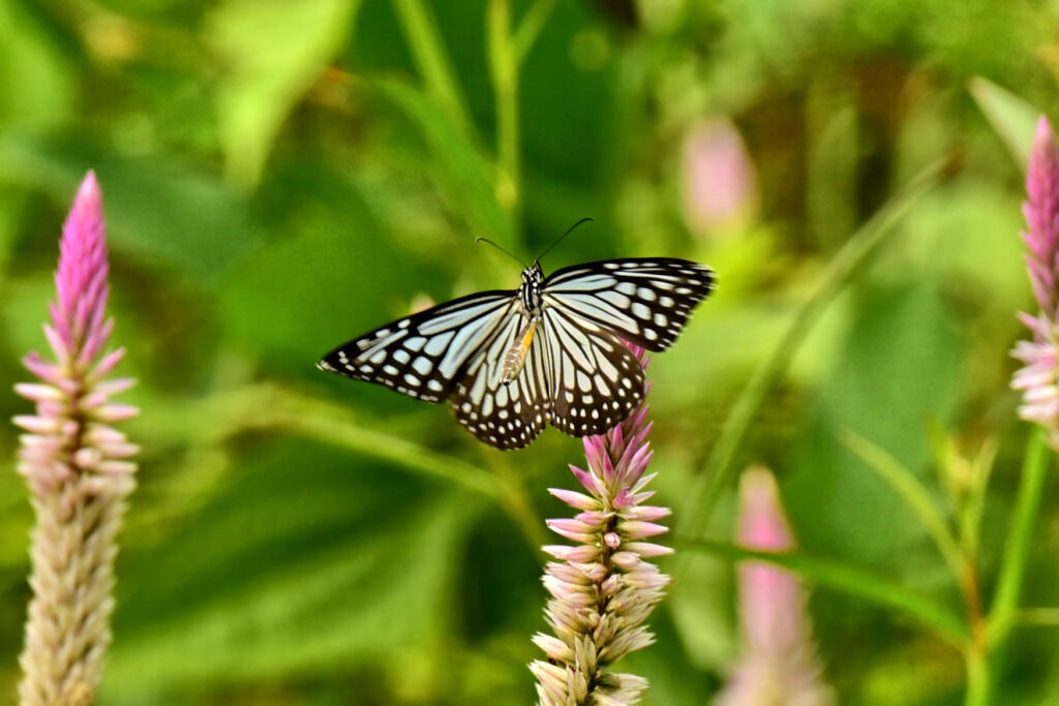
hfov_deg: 4.1
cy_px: 353
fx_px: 14709
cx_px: 530
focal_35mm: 500
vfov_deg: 2.8
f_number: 8
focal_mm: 500
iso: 640
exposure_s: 1/1000
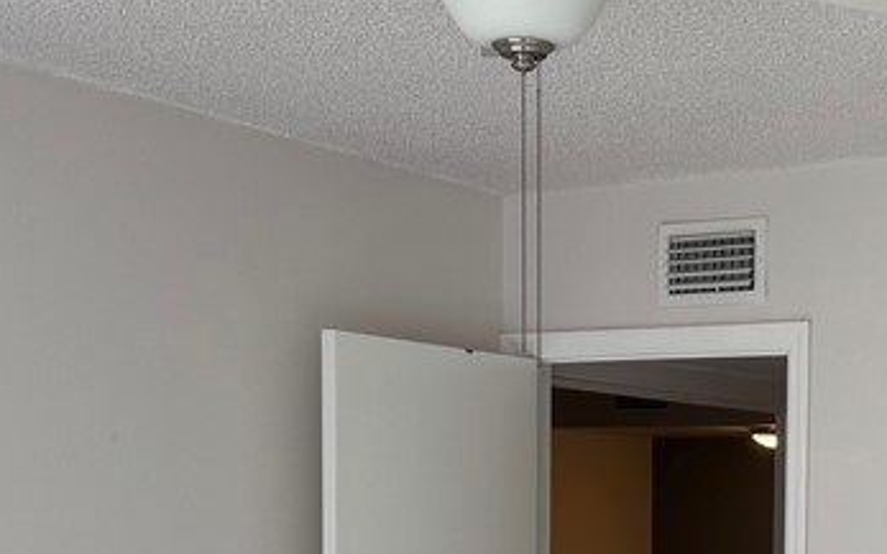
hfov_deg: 26.9
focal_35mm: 75
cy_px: 610
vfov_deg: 16.8
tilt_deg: -3.6
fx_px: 1813
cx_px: 729
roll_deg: -0.8
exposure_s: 1/121
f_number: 1.78
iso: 50
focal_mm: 6.76
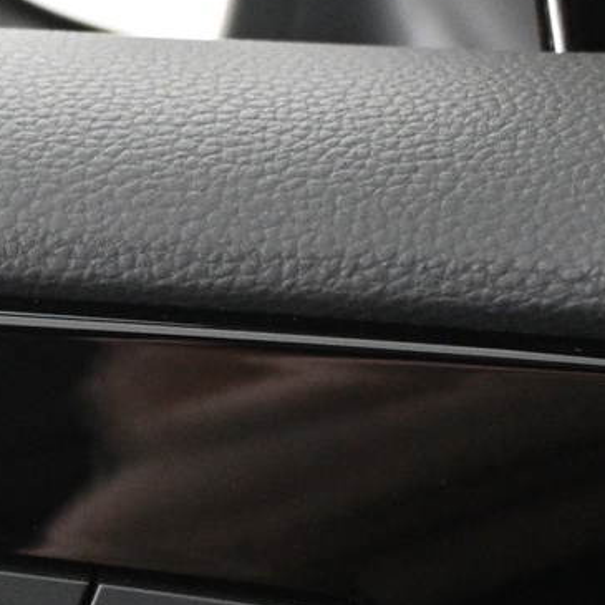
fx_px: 2963
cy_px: 512
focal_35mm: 150
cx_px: -260
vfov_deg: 11.6
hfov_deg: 11.3
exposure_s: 1/40
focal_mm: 26.5
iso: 4000
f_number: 4.5
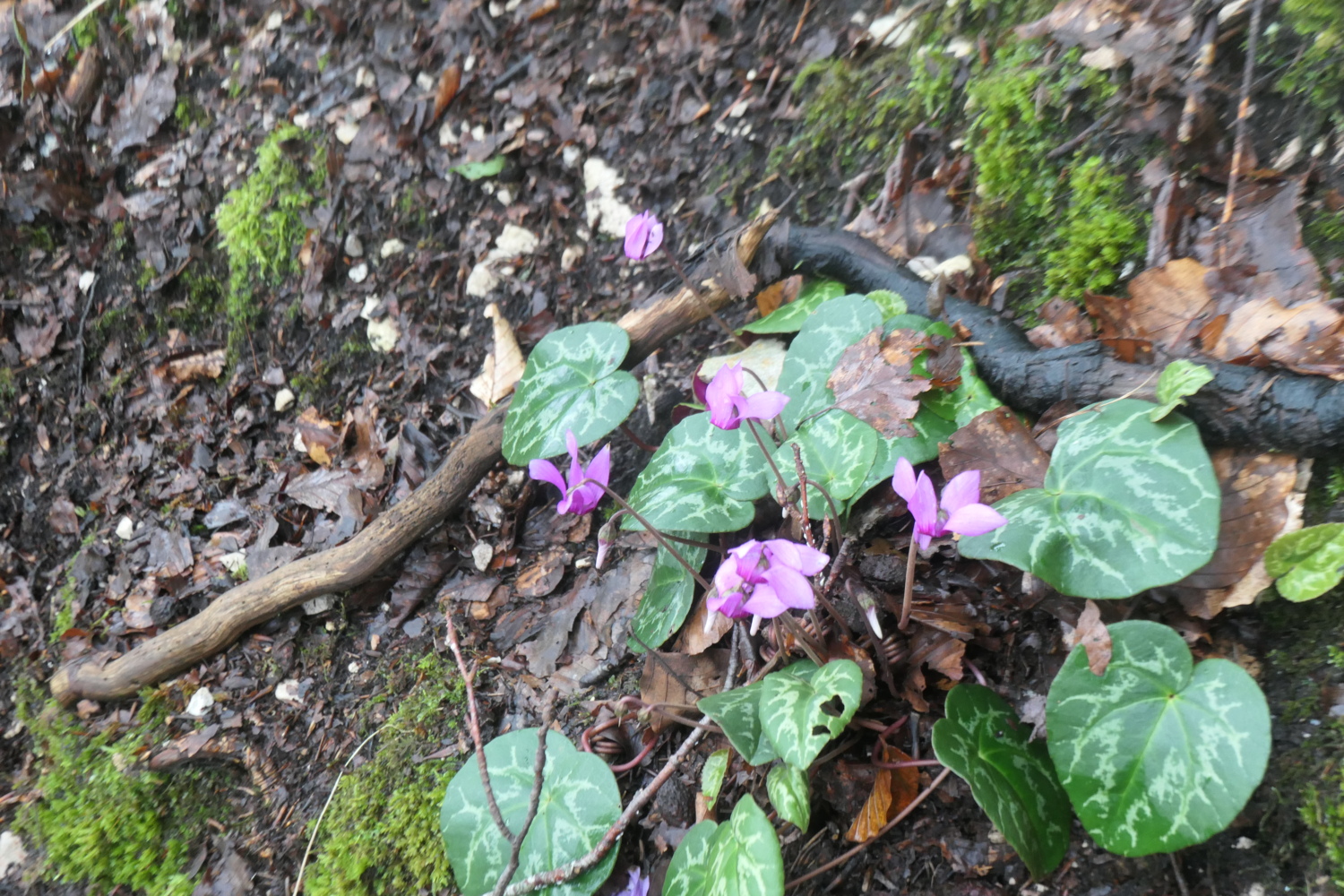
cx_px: 672
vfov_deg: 28.6
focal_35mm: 47
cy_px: 448
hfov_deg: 41.9
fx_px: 1755
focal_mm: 17.1
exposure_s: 1/80
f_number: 4.1
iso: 1000
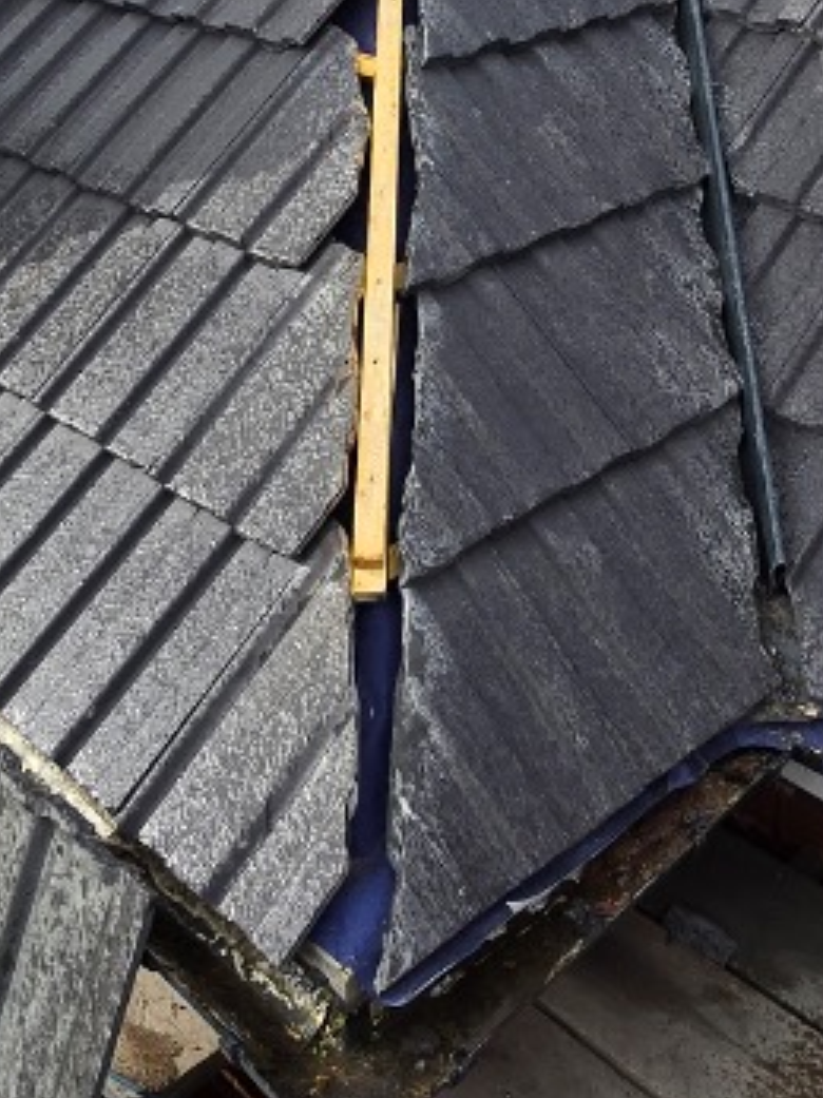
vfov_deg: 39.5
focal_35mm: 45
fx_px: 1427
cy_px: 139
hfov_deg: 32.1
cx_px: 370
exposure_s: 1/560
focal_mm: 2.2
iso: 50
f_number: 2.2
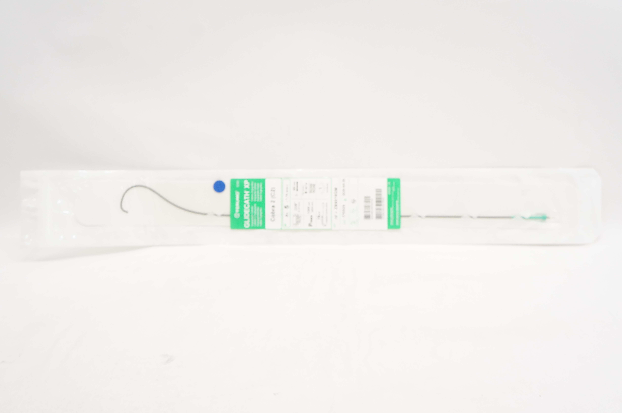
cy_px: 206
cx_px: 311
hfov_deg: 59.5
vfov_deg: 41.6
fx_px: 544
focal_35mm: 32
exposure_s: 1/200
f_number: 7.1
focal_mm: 21
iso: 1600
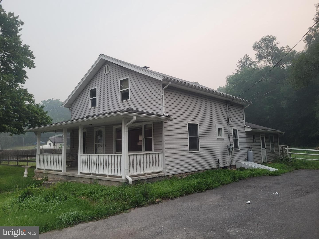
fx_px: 240
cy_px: 120
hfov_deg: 67.3
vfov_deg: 53.1
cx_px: 160
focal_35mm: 26
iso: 125
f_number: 1.8
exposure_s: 1/120
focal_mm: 5.4
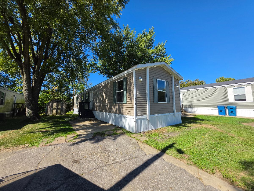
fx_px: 95
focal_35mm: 13
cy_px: 96
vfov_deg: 89.9
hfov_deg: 106.2
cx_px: 127
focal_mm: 2.2
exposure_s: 1/1709
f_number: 1.9
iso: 32
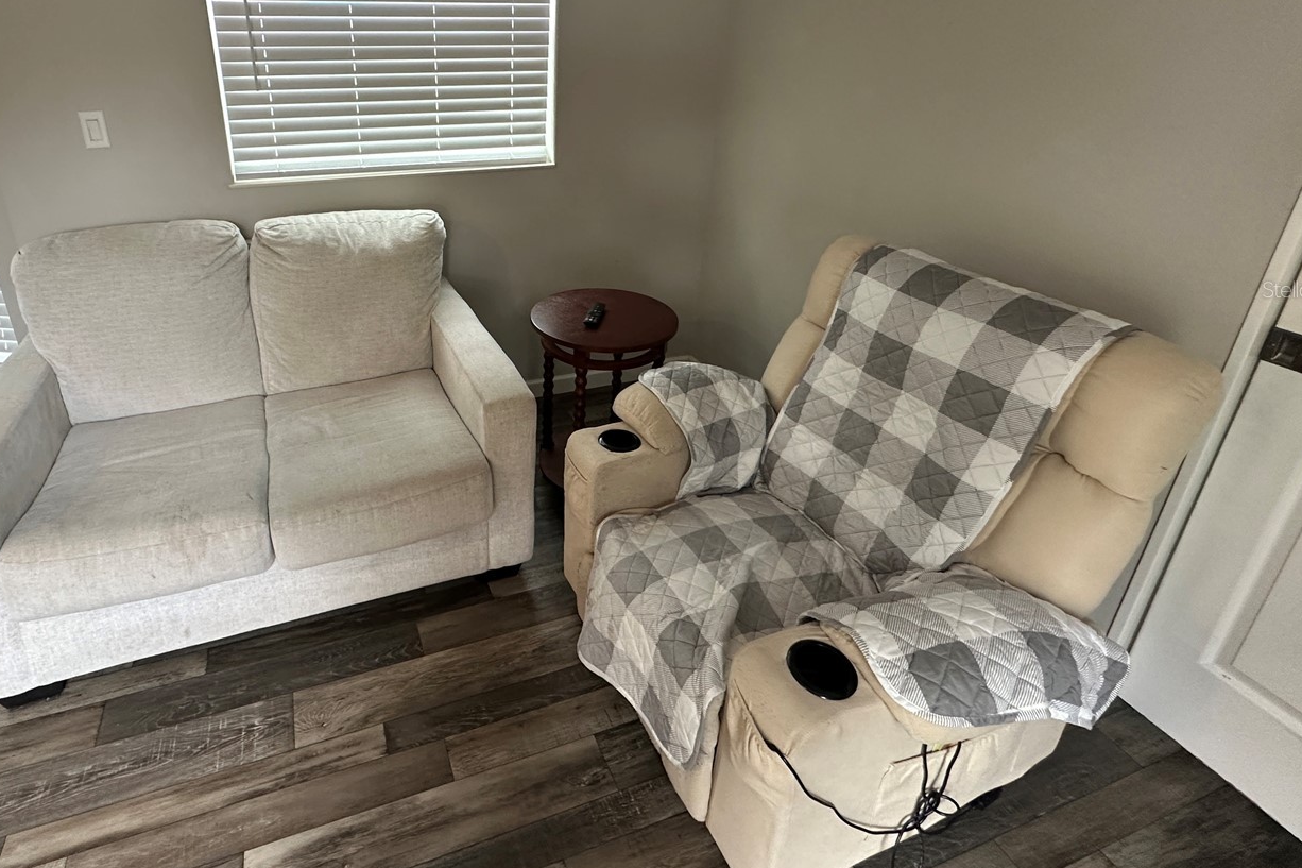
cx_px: 513
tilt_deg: -20.8
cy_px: 289
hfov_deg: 85.7
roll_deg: +0.1
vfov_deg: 62.9
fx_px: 687
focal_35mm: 19
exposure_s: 1/60
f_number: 2.2
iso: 200
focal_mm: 2.22
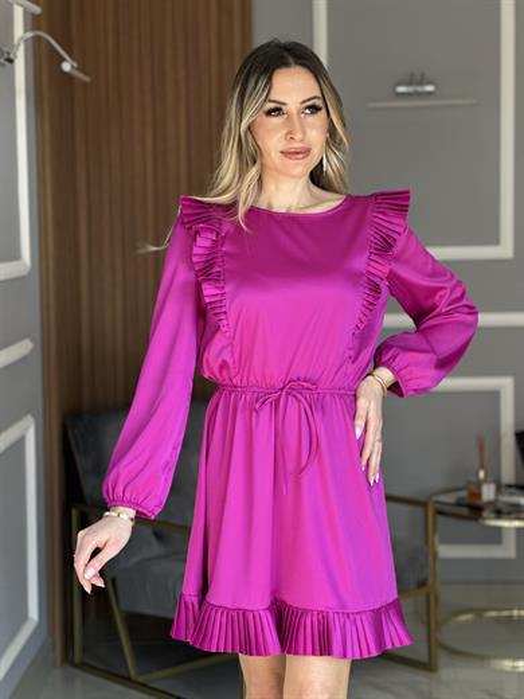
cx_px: 262
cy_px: 350
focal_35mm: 77
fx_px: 1554
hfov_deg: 19.1
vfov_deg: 25.3
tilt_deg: -4.5
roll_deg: +0.8
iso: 125
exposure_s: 1/121
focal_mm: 9
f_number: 2.8
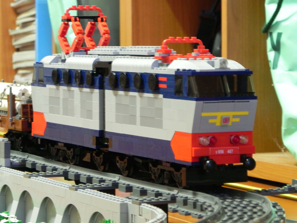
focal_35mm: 144
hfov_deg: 13.7
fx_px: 1235
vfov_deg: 10.3
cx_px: 148
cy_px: 112
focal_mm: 25.7
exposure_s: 1/2.8
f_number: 4.5
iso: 400
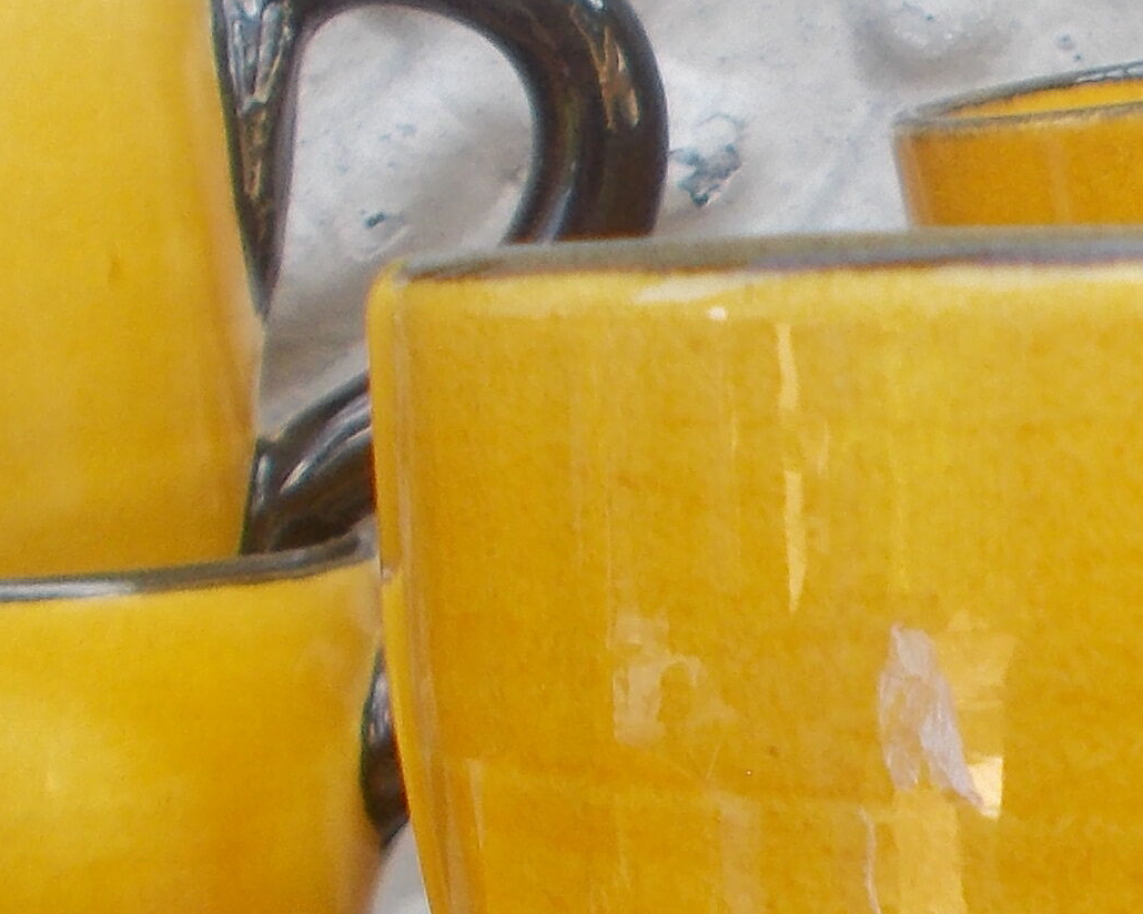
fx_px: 4432
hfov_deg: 14.3
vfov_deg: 11.6
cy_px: 1001
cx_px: 1327
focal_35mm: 131
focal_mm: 5.3
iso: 80
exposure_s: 1/100
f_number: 3.4
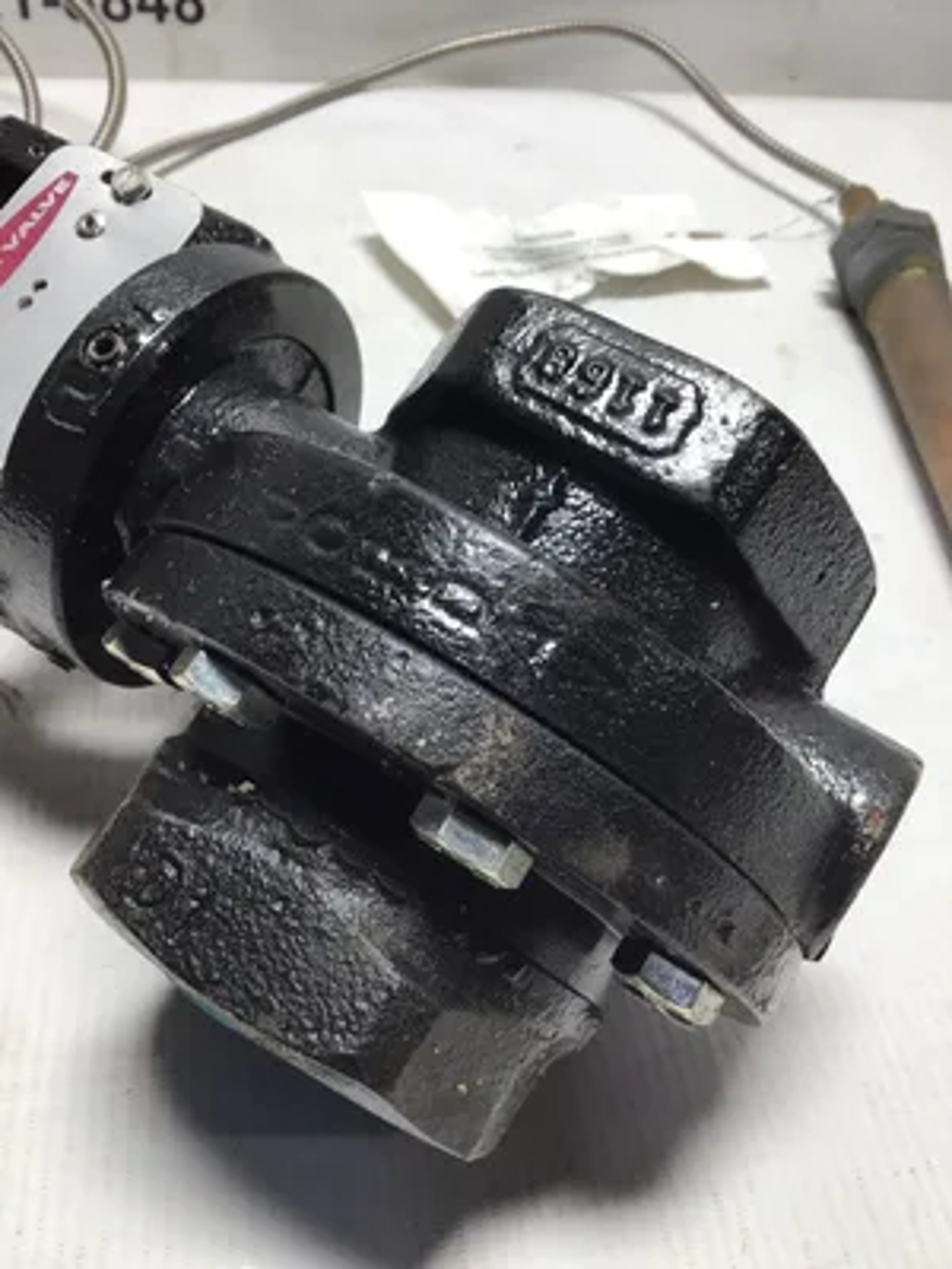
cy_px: 634
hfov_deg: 45.4
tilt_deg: -43.7
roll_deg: -6.6
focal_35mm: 31
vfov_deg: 58.4
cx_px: 476
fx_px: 1137
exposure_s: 1/120
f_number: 2.4
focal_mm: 3.3
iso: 50
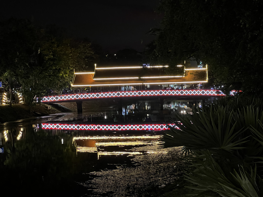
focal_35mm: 79
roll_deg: +1.8
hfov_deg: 24.7
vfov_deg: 18.7
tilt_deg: -0.8
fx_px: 600
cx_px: 130
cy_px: 98
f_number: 2.8
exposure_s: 1/25
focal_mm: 9
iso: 1600
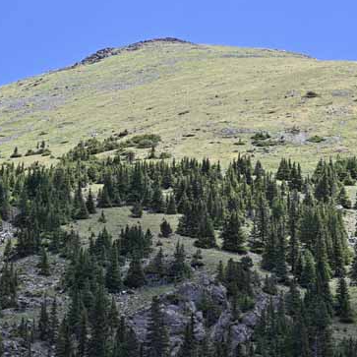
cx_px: 175
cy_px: 131
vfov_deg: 9.1
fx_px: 2252
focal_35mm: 193
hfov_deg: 9.1
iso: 64
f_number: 5.6
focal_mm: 103
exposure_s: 1/250
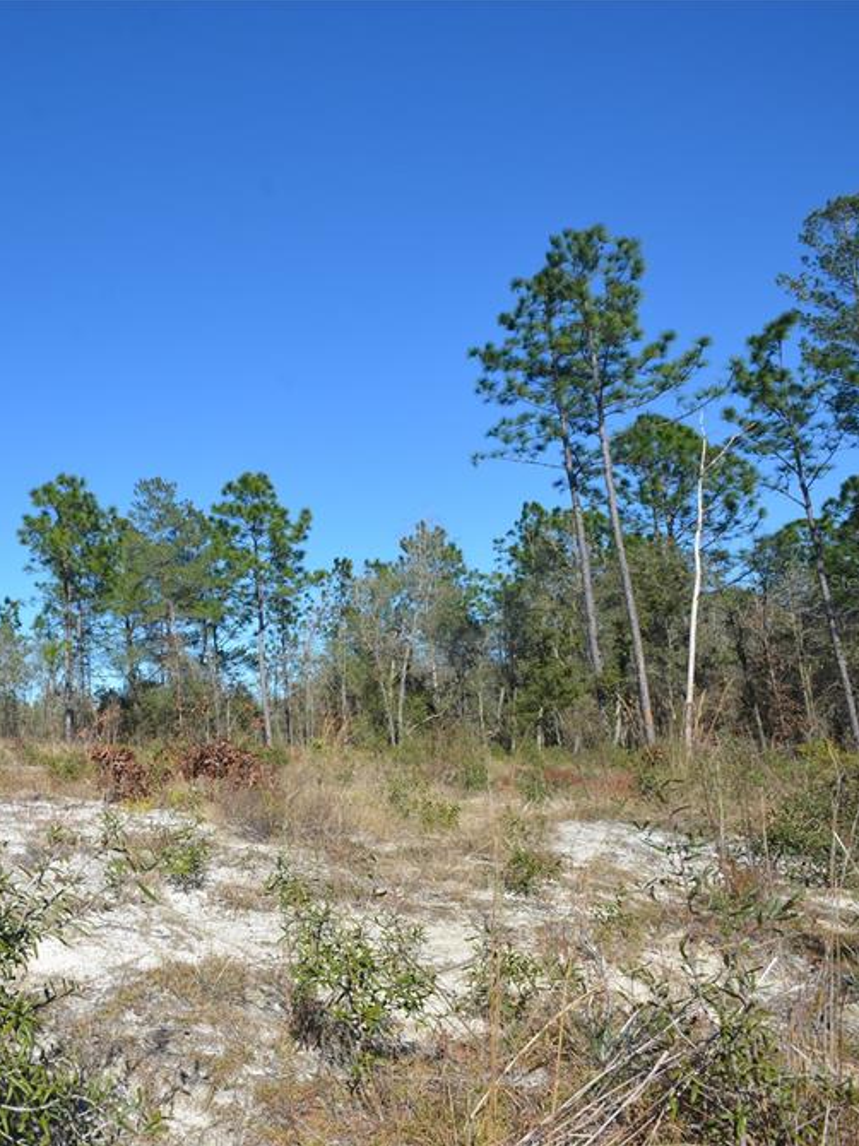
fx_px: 828
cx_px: 51
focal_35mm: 25
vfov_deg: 69.4
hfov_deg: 47.8
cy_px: 582
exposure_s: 1/250
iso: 110
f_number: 8
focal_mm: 17
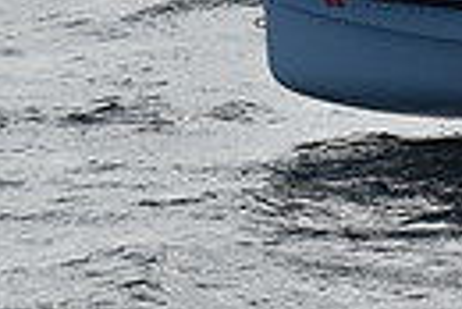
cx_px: 739
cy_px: -27
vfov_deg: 1.7
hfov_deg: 2.6
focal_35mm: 801
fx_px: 10291
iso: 400
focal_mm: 120
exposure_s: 1/1000
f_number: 9.5
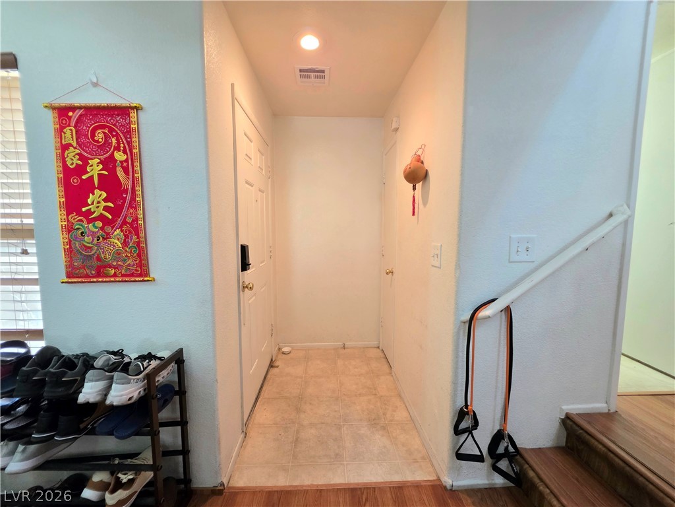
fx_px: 253
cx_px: 338
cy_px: 254
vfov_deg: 89.9
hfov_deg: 106.2
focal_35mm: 13
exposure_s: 1/60.2
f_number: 1.9
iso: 400
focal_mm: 2.2
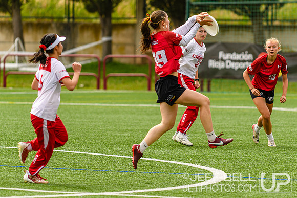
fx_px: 3415
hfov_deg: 5.0
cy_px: 62
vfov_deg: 3.3
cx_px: 168
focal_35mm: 414
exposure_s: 1/1600
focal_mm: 200
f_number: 3.2
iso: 125
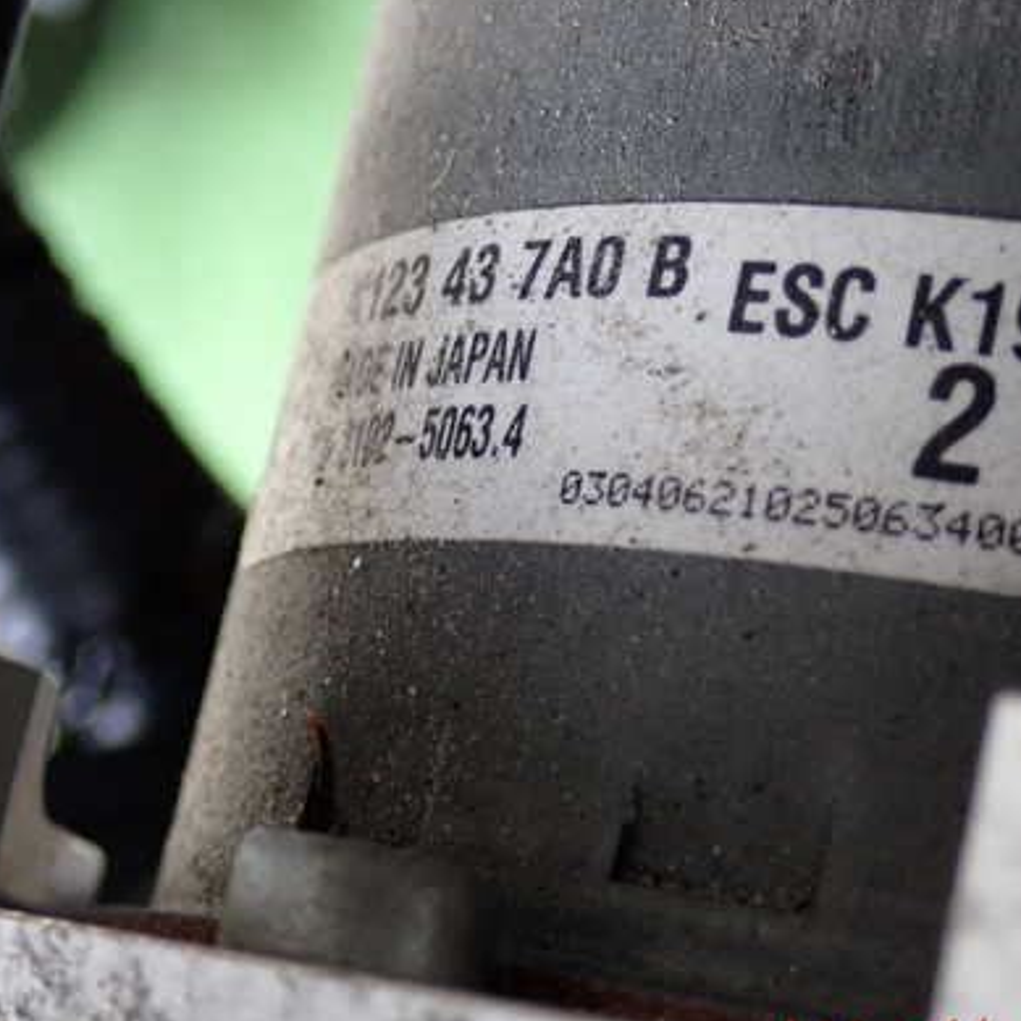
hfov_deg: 16.6
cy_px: 491
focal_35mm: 105
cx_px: 591
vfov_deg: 16.6
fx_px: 3504
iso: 250
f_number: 4.1
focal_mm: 13.65
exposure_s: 1/80
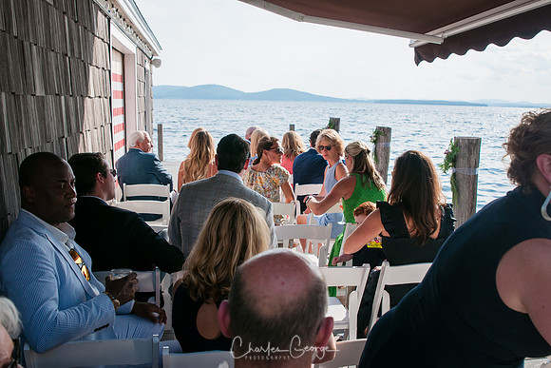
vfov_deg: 36.8
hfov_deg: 53.0
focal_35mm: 36
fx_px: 553
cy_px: 184
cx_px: 276
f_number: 4
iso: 200
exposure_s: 1/1600
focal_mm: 24
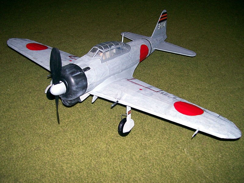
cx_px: 122
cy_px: 92
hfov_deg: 51.4
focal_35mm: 36
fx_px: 254
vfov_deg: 39.7
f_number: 2.7
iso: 80
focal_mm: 6
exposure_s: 1/64
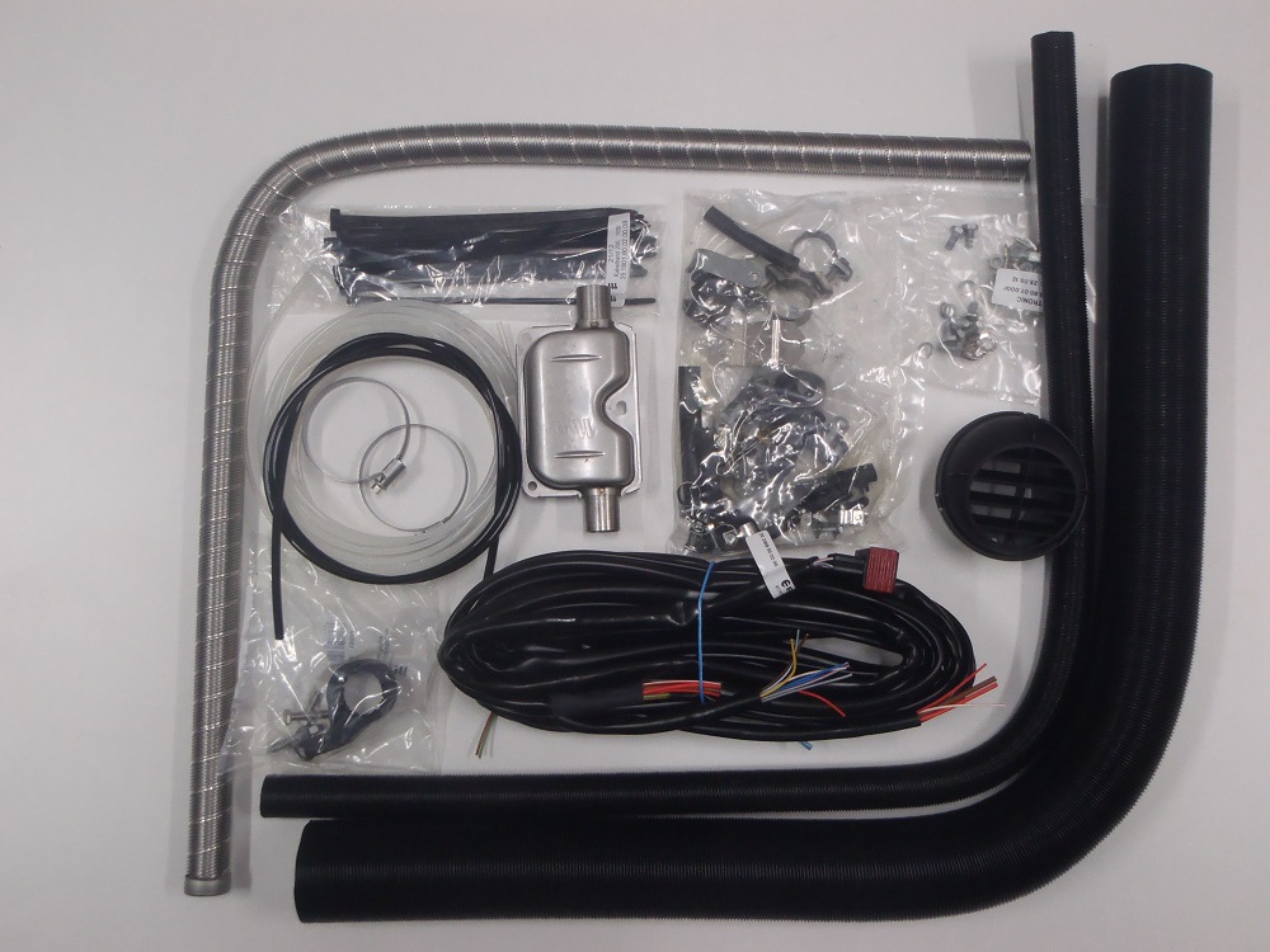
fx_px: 1321
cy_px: 476
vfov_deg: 39.7
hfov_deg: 51.4
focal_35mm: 36
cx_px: 635
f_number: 4.1
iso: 200
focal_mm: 6.53
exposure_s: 1/20
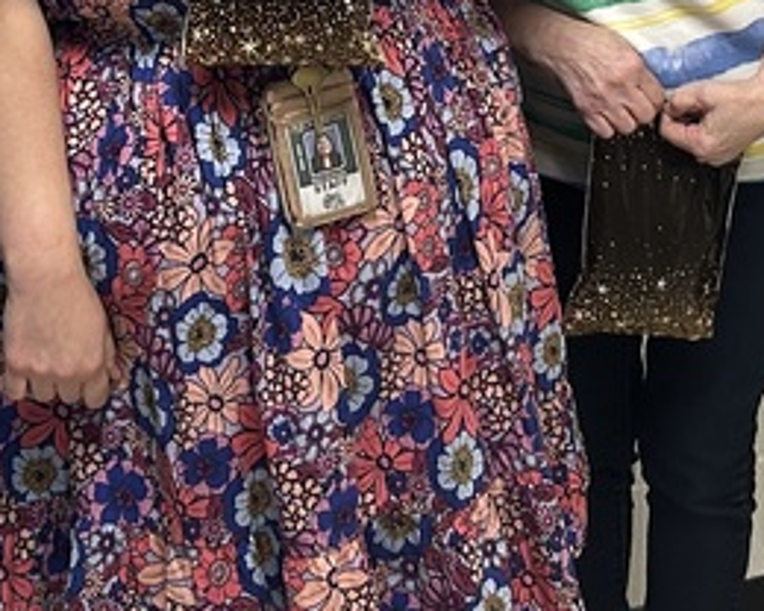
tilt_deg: -8.6
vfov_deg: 14.7
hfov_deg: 19.2
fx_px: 2261
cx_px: 326
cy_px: -185
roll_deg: -0.2
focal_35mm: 100
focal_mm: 5.7
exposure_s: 1/60
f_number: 1.5
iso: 160
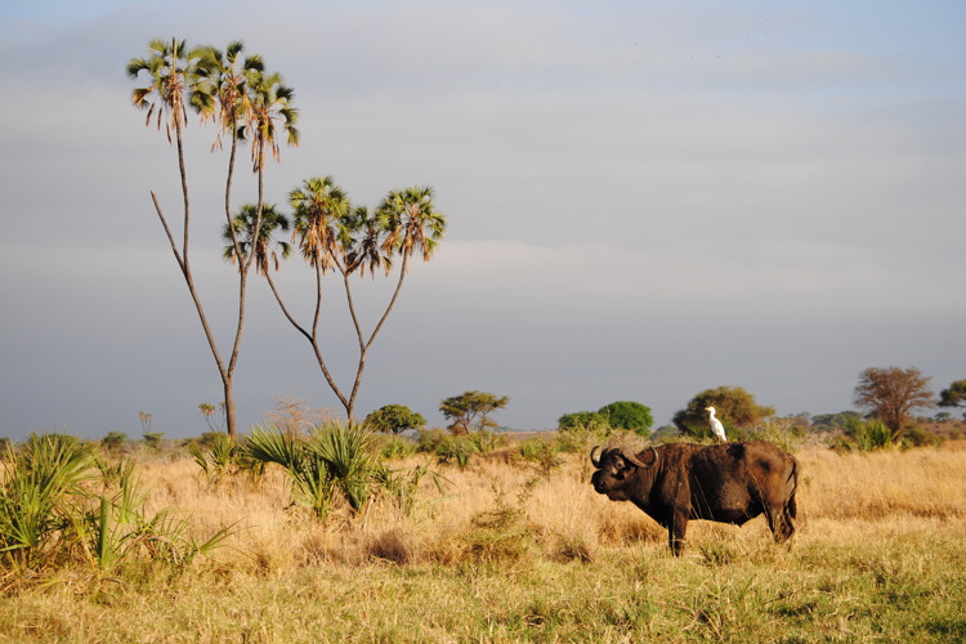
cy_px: 322
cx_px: 483
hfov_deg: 19.5
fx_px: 2817
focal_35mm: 105
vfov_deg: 13.0
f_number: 5.6
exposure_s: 1/500
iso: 110
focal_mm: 70
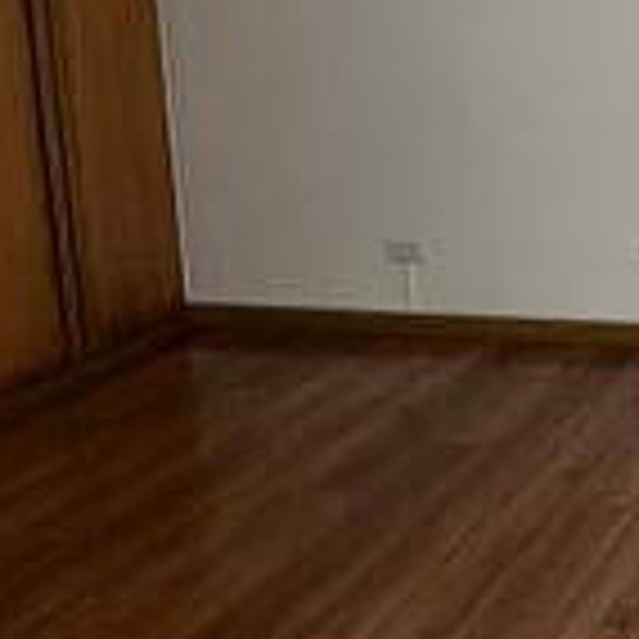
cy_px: 155
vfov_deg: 29.1
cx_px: 850
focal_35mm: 58
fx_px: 1211
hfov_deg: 25.2
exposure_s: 1/99
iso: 250
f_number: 2.2
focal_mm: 2.22
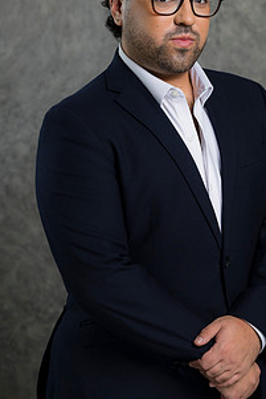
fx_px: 1406
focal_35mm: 127
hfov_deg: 10.8
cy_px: 186
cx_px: 185
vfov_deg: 16.1
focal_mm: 85
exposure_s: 1/200
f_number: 5
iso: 125
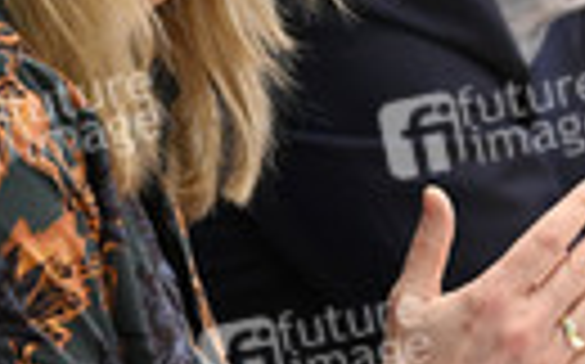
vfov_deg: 3.4
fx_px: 6181
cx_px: 376
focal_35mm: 388
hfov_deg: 5.4
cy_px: 13
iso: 5000
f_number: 5.6
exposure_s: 1/800
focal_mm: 110
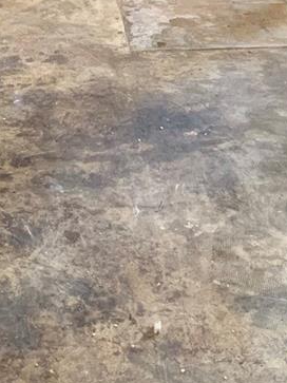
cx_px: 101
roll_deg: -1.2
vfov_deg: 21.5
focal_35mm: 86
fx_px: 951
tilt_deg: -23.6
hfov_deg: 17.1
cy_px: -51
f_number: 1.8
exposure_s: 1/60
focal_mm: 4.25
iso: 320
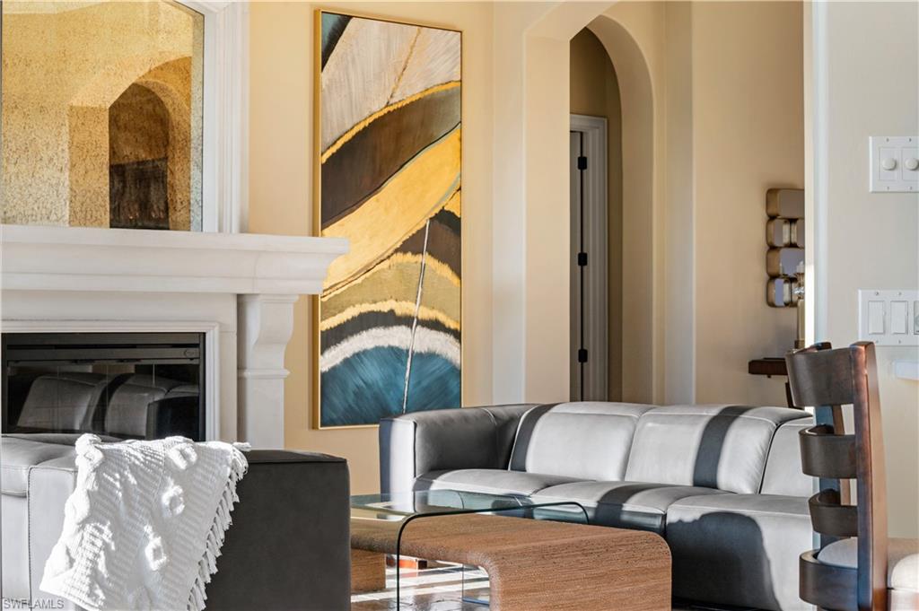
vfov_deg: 19.4
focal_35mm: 70
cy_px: 306
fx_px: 1785
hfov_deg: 28.9
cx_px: 460
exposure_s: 1/10
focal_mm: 70
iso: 320
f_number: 10
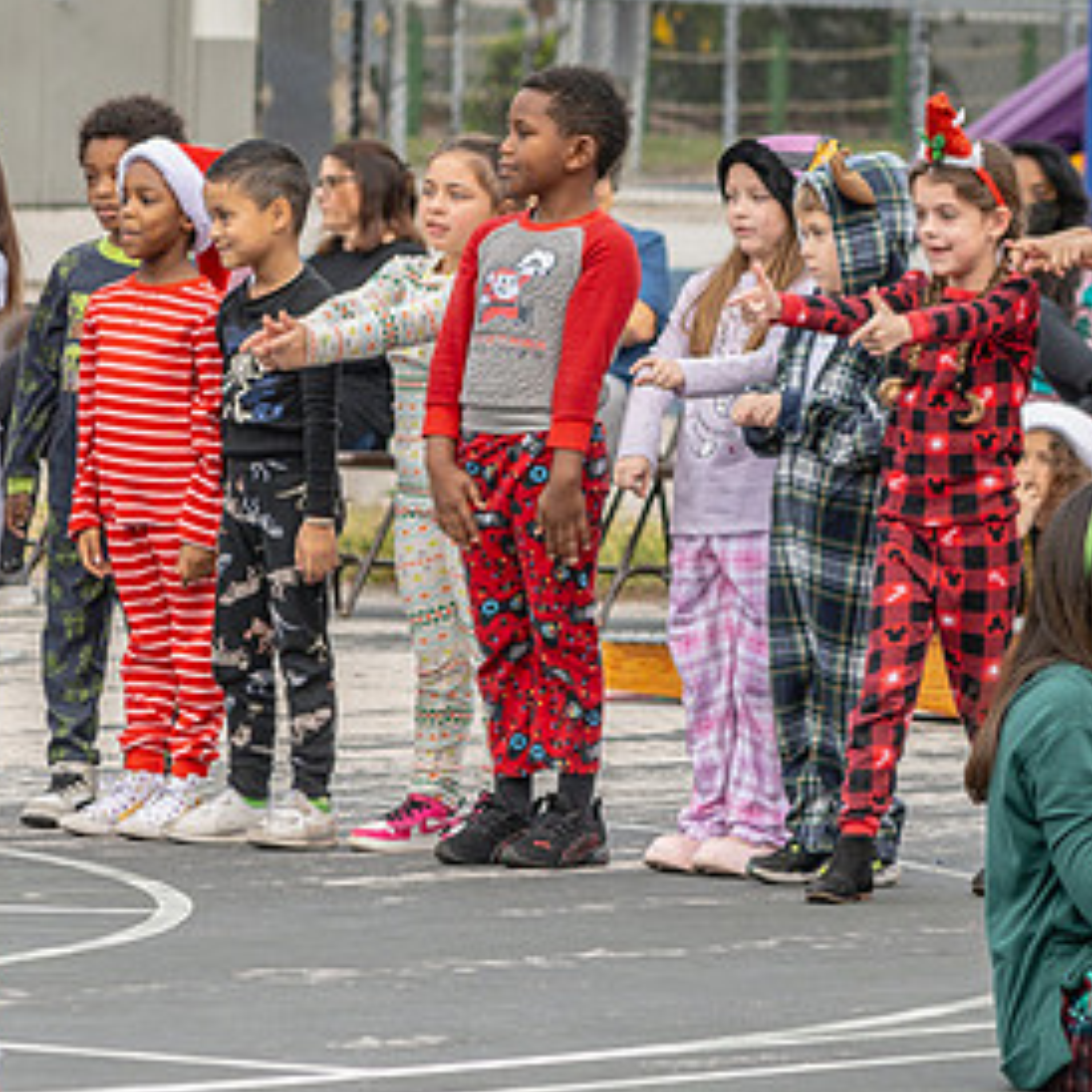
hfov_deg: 6.5
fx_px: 9636
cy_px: 592
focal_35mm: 270
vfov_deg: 6.5
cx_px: 749
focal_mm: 100
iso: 200
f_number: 5.6
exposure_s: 1/250
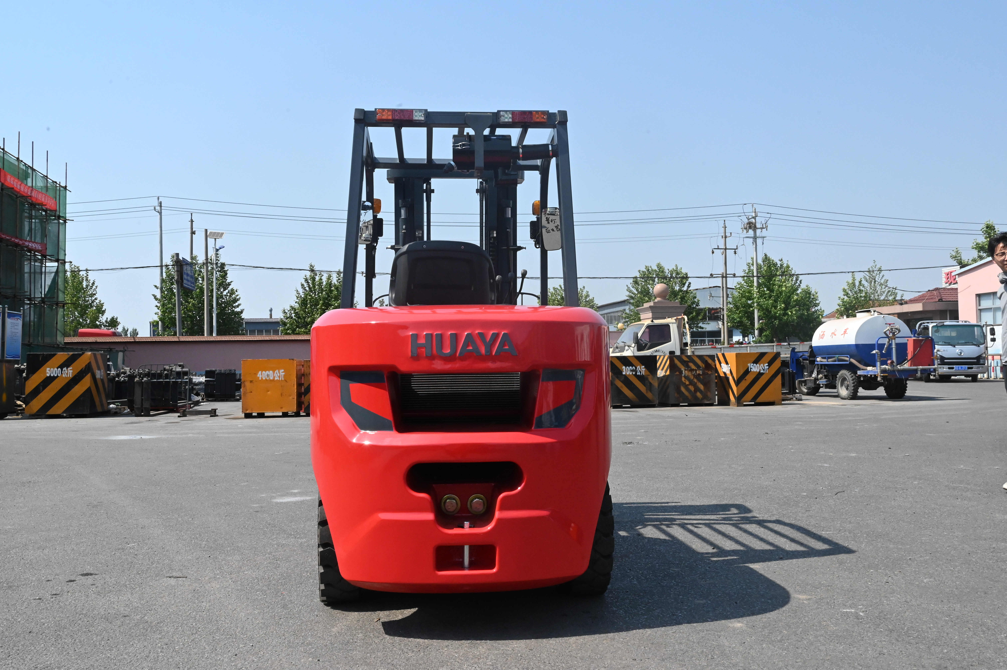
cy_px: 335
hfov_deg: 58.0
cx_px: 504
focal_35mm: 32
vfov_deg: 40.5
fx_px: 908
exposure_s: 1/1250
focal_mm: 32.5
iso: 2500
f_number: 18
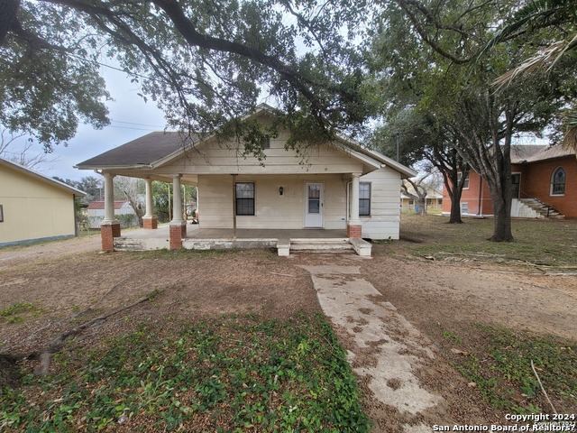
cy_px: 216
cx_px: 288
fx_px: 217
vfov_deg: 89.9
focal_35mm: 13
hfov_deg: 106.2
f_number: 2.2
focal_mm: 2.2
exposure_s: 1/531
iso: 64
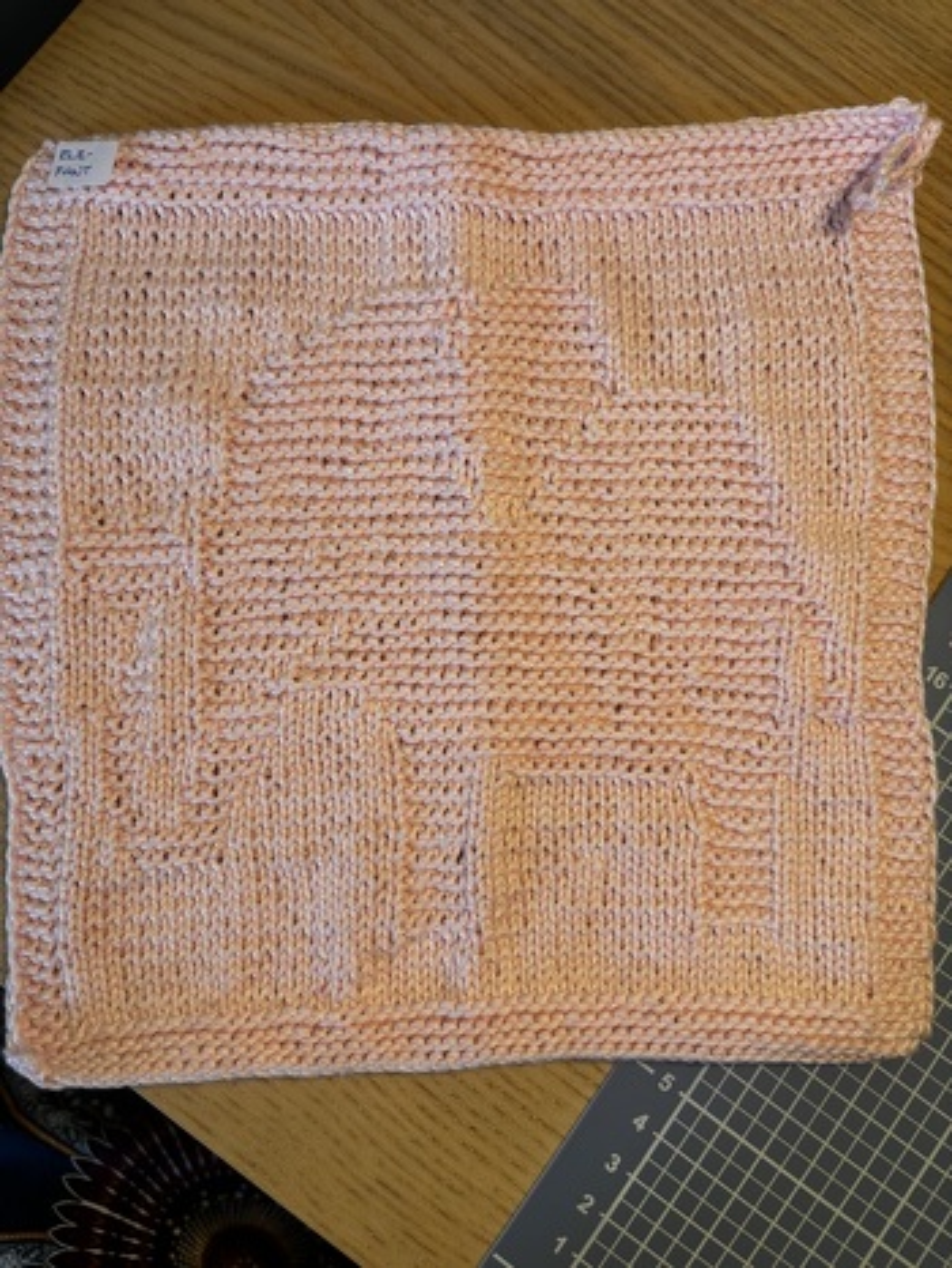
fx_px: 953
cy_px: 634
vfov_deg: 67.3
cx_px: 476
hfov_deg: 53.1
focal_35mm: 26
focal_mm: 5.96
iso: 64
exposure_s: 1/121
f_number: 1.6
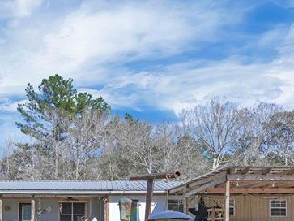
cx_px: 83
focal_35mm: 38
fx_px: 323
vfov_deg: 32.8
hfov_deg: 47.6
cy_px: 247
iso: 100
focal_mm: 14
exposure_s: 1/250
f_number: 8
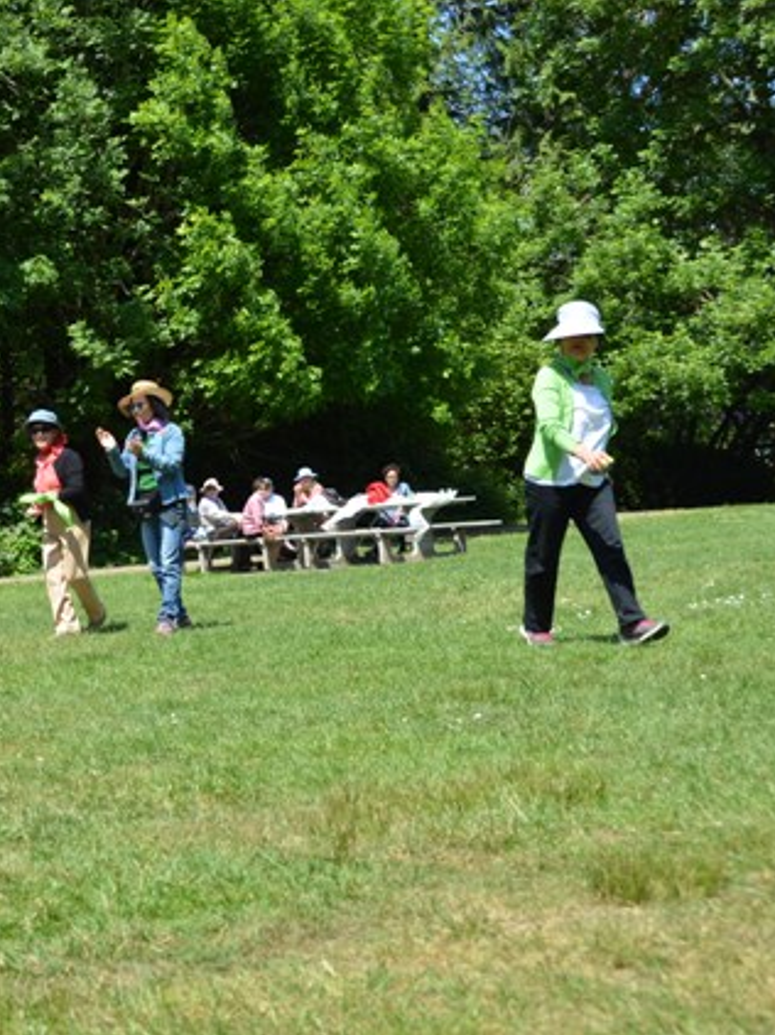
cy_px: 518
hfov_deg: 21.2
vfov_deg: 28.7
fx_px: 2024
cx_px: 74
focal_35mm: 68
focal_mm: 31
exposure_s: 1/400
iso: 200
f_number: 7.1
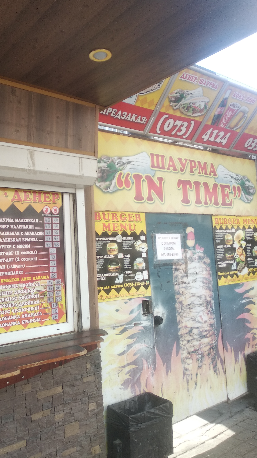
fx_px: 351
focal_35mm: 29
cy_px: 229
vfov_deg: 66.1
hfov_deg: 39.7
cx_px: 87
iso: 100
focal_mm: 3.81
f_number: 2.2
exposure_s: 1/185
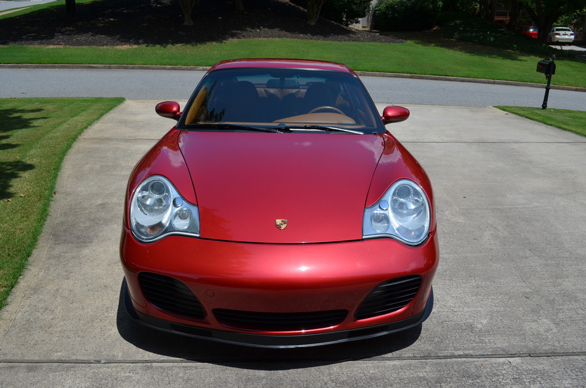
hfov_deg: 62.0
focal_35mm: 30
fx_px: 487
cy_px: 194
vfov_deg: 43.4
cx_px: 293
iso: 100
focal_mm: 20
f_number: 9
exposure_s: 1/320
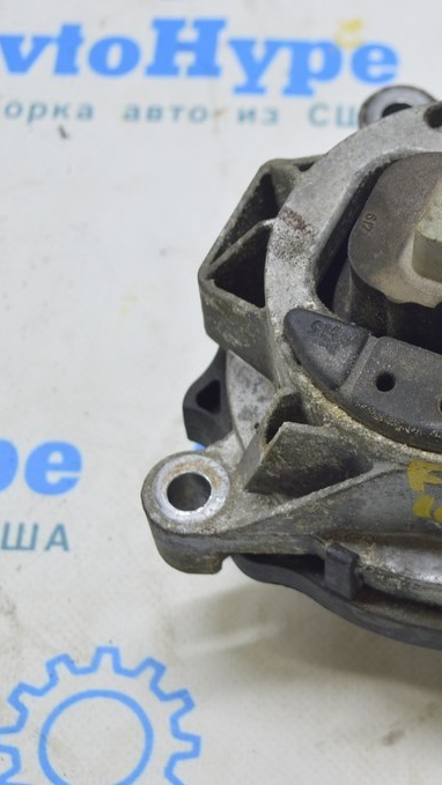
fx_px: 1875
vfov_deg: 23.7
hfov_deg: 13.3
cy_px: 392
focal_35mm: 90
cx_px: 422
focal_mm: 38
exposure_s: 1/20
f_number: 5.6
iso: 400
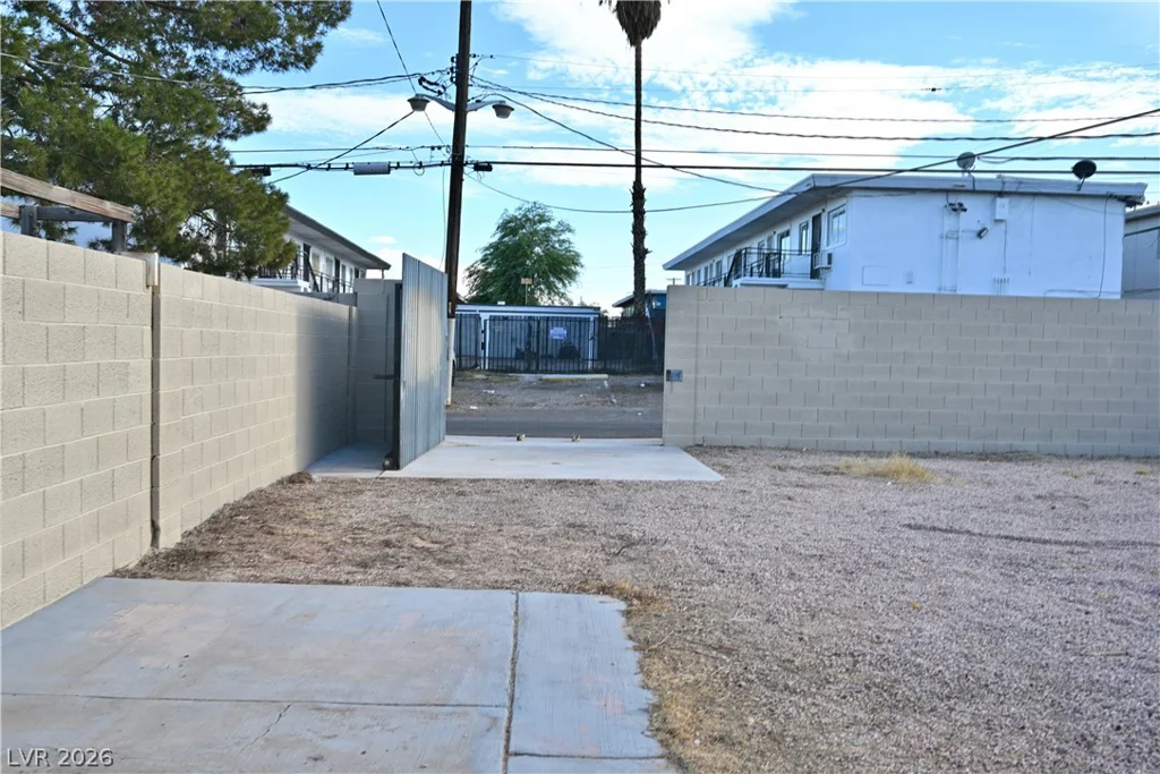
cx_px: 580
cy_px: 387
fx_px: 967
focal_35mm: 30
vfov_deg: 43.6
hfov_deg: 61.9
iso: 100
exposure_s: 1/60
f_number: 9
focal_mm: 30
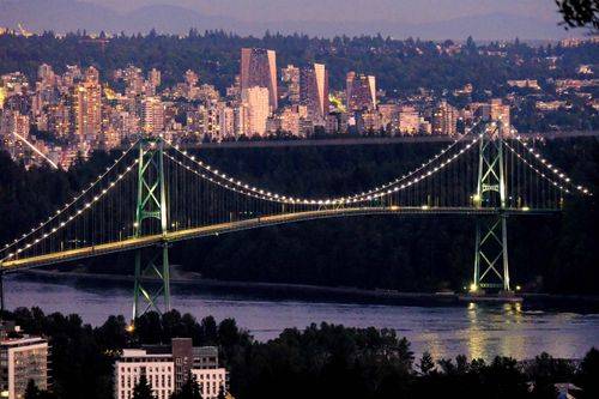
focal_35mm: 345
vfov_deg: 4.0
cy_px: 200
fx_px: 5738
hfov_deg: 6.0
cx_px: 300
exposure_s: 1/18
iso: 12800
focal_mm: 230
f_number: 6.7
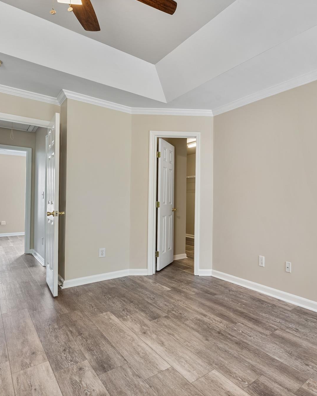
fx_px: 248
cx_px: 262
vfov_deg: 77.3
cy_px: 199
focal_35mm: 21
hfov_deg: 59.1
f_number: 9
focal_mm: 14.8
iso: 160
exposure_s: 1.3
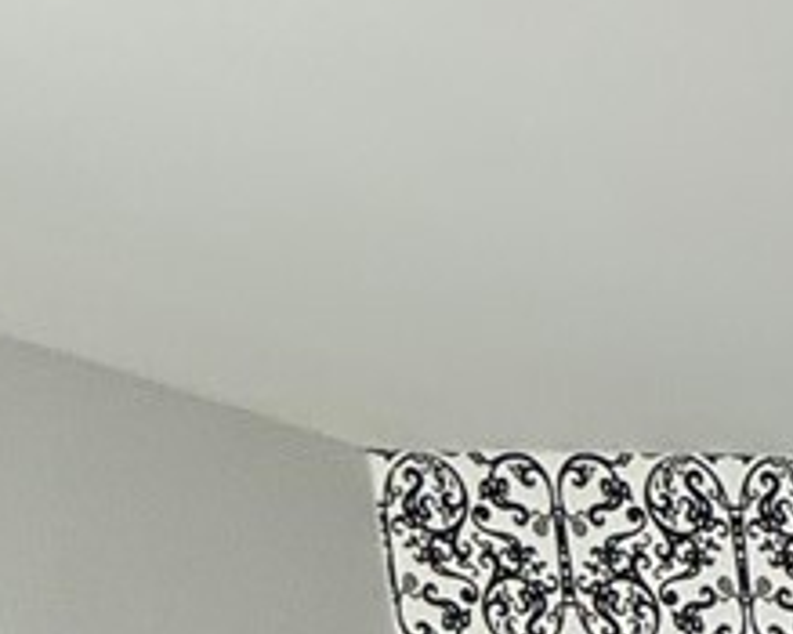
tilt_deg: -9.4
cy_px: 1913
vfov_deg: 10.6
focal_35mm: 100
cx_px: 2133
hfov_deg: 12.5
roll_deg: -0.6
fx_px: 2346
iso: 50
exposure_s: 1/99
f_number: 2.2
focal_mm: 2.22
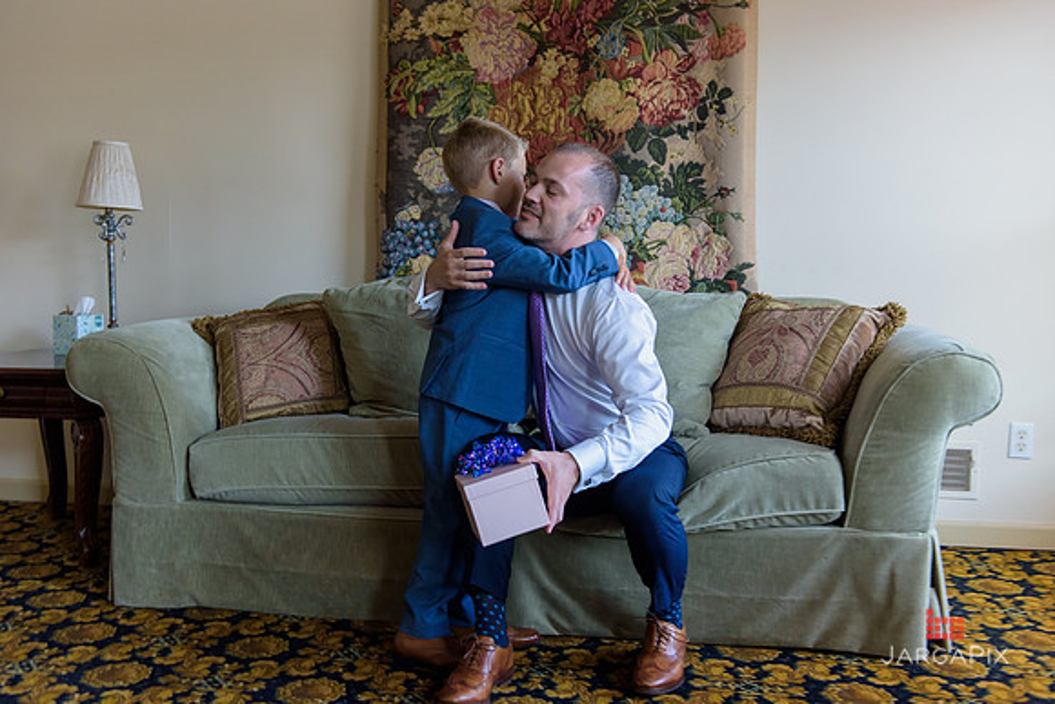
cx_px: 528
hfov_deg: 54.4
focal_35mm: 35
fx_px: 1026
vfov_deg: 37.9
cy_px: 352
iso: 800
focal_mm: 35
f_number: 3.2
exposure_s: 1/125
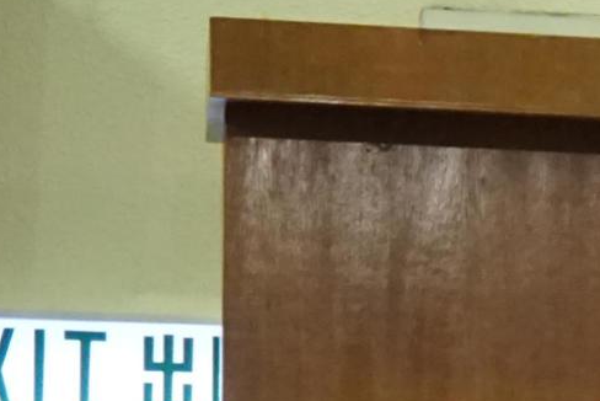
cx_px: 1673
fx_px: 4819
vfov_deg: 4.7
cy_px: 737
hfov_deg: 6.6
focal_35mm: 289
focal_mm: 32
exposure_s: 1/60
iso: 2000
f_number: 5
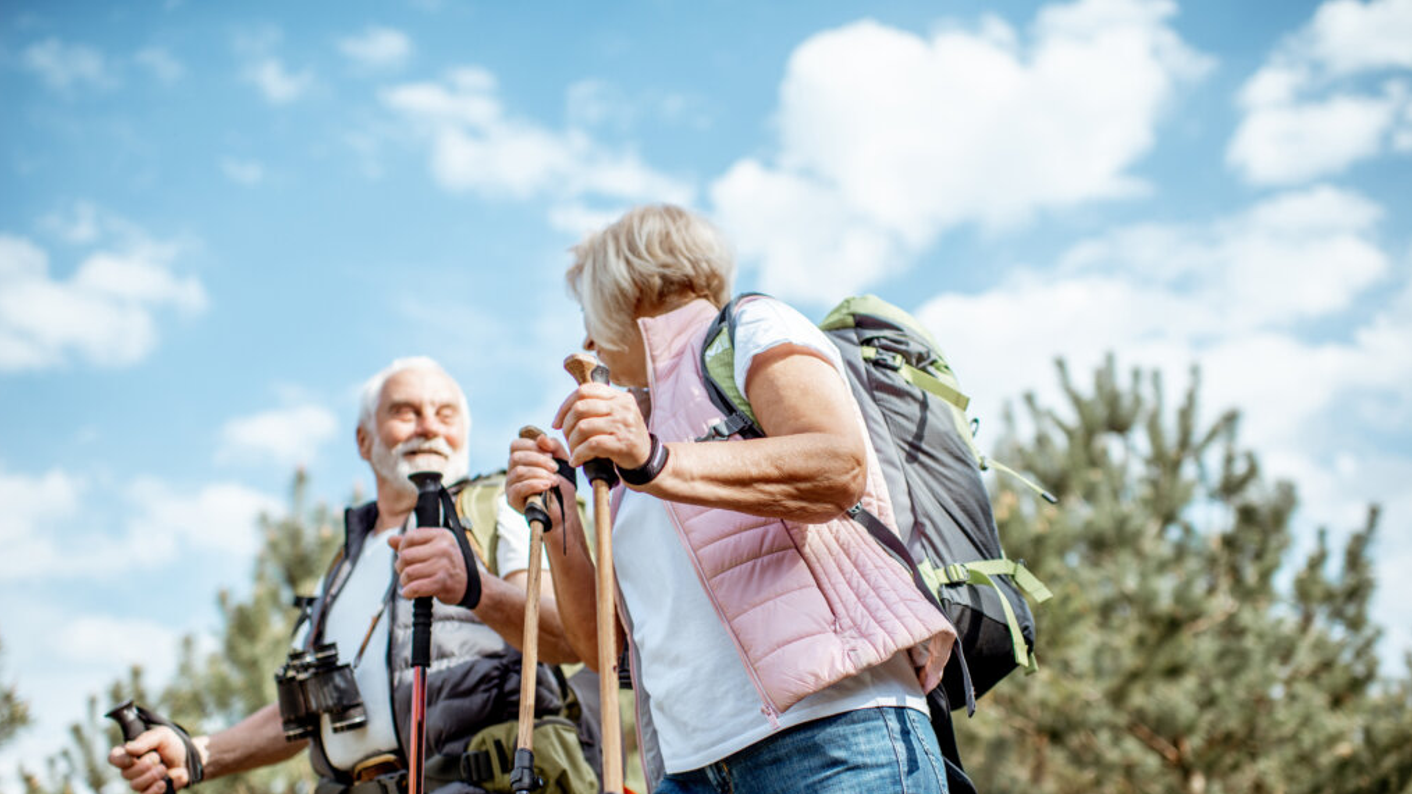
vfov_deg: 31.9
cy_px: 464
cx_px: 708
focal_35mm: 37
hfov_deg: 54.0
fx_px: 1385
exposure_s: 1/4000
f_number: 2
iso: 200
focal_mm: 35
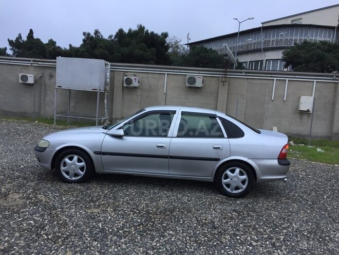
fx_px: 284
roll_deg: -4.7
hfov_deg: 61.7
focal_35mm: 29
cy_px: 128
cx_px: 170
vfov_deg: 48.2
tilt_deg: -4.3
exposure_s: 1/33
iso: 32
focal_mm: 4.15
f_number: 2.2
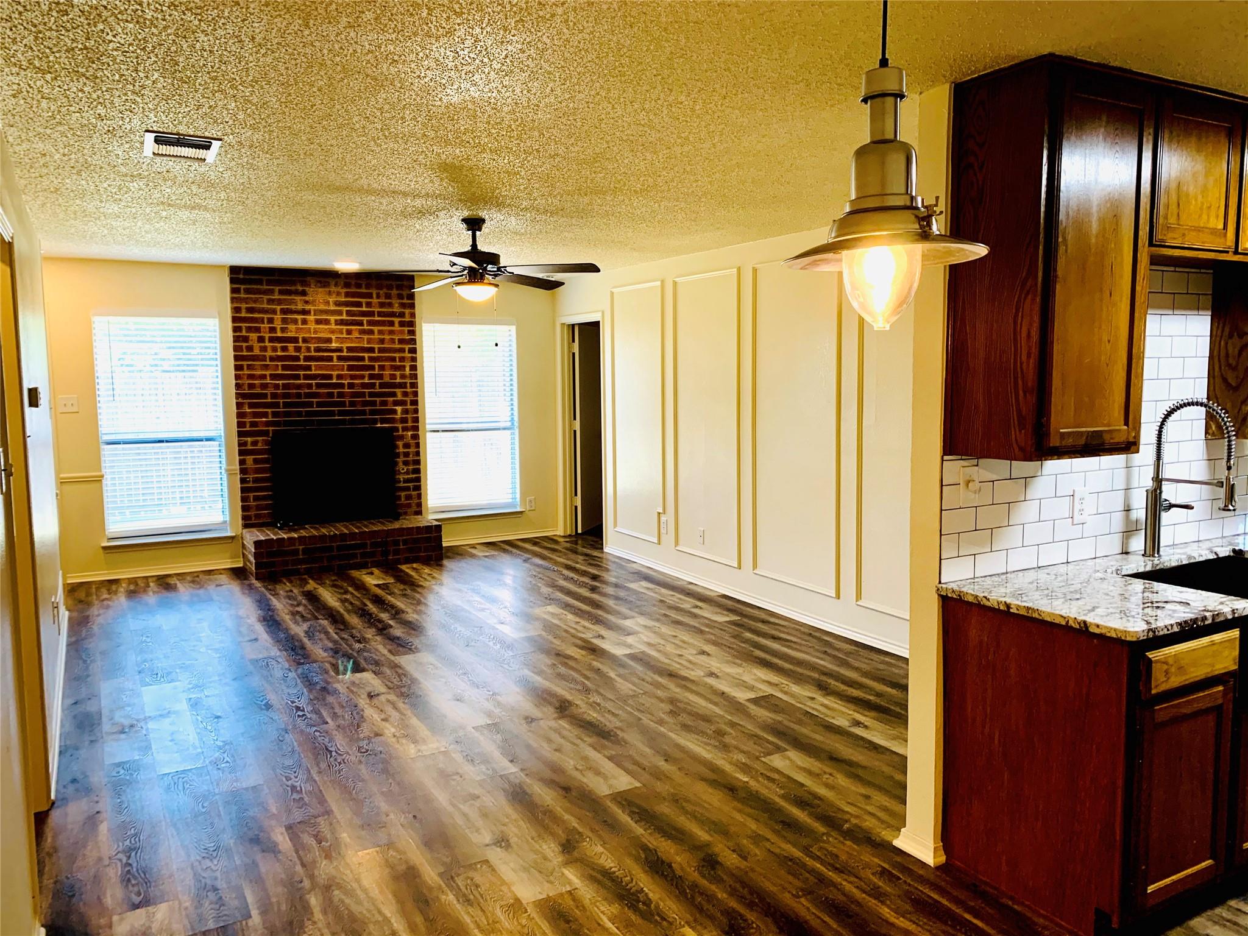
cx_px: 624
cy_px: 468
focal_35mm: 26
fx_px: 937
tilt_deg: -6.6
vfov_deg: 53.1
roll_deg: +1.2
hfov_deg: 67.3
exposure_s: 1/60
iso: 100
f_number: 1.8
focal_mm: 4.25
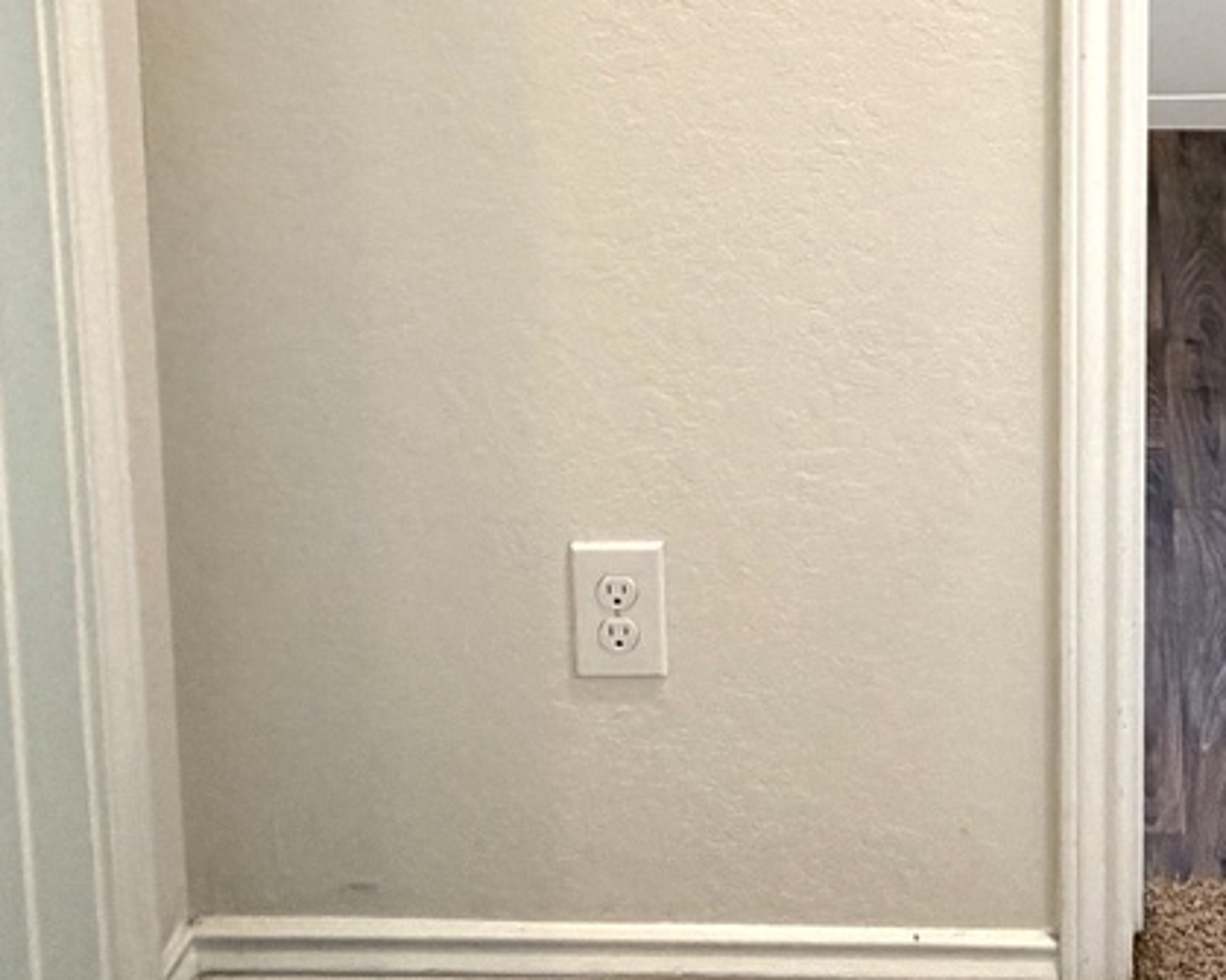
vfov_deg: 26.5
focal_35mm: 47
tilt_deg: -6.3
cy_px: -333
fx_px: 1705
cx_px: 1118
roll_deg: +0.1
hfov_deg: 36.9
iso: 200
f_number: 2.2
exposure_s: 1/120
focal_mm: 2.22
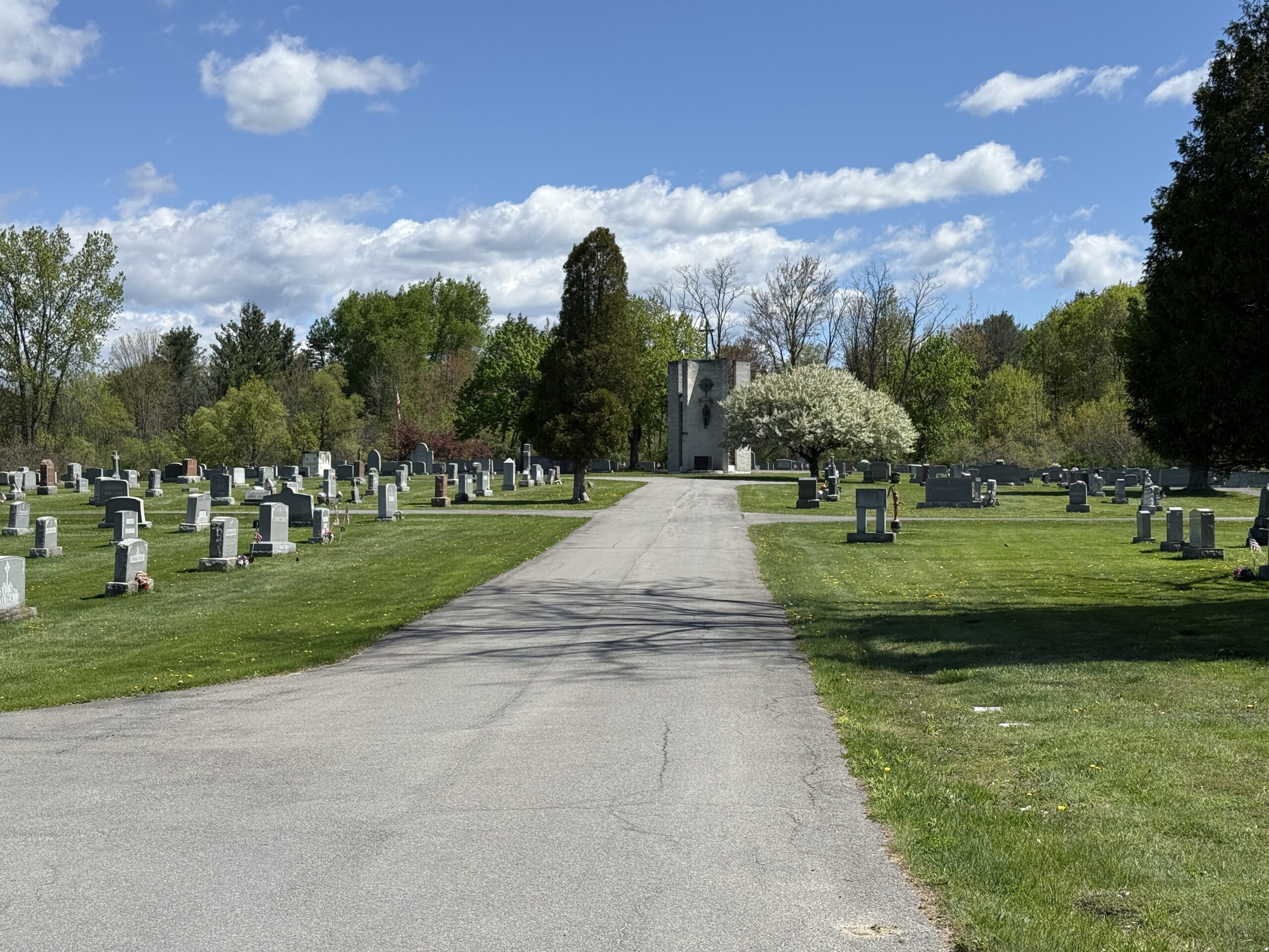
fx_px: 1760
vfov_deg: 30.3
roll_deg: +0.4
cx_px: 634
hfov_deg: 39.7
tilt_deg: +1.4
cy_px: 476
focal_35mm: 48
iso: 64
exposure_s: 1/6024
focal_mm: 6.76
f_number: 1.78
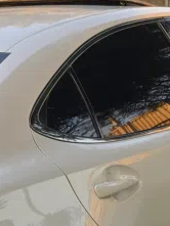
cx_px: -56
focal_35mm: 142
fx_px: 929
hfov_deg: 10.2
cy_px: 169
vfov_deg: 13.8
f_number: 1.7
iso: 16
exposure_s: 1/180
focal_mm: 6.3
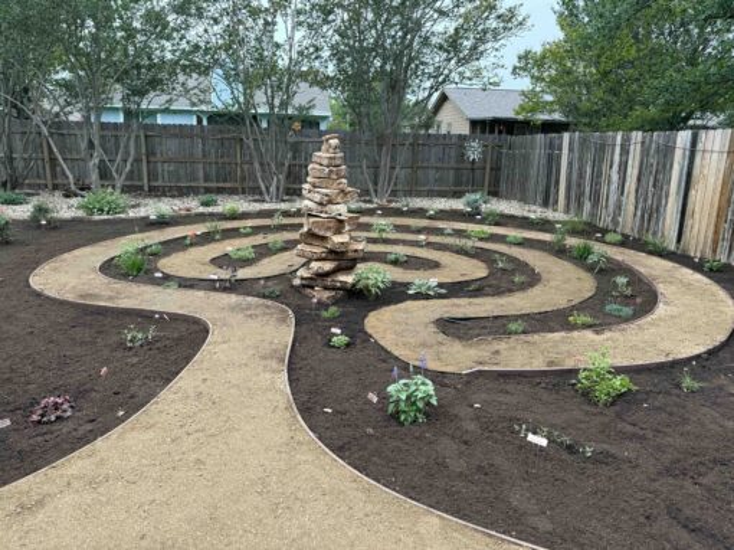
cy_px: 275
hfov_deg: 71.6
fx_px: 509
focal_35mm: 24
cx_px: 367
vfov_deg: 56.8
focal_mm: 6.76
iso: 500
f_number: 1.78
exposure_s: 1/60
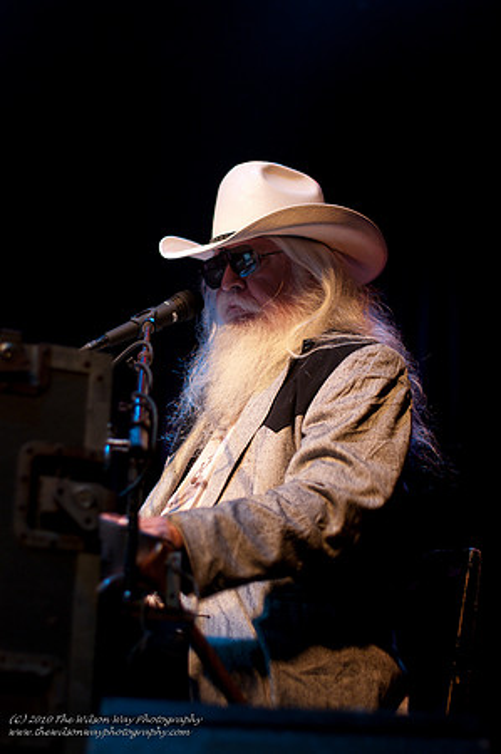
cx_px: 250
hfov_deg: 18.1
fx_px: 1569
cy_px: 377
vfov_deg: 27.0
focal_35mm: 75
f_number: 2
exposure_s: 1/30
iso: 400
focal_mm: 50
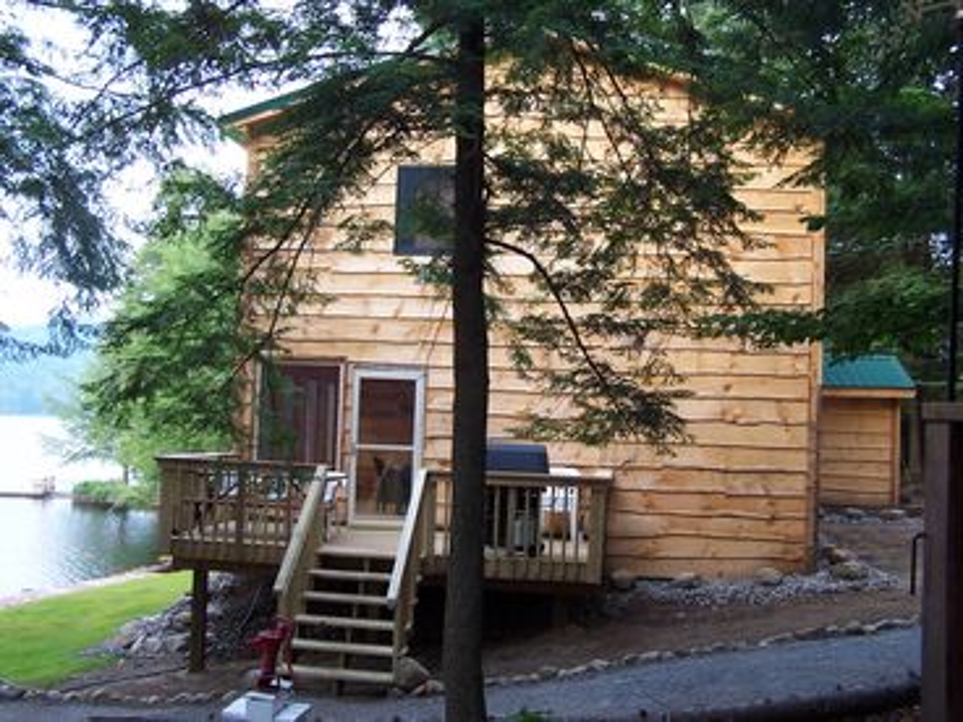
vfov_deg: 37.7
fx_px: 1057
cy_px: 361
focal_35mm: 38
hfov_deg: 49.0
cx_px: 482
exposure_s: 1/30
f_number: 2.8
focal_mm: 6.3
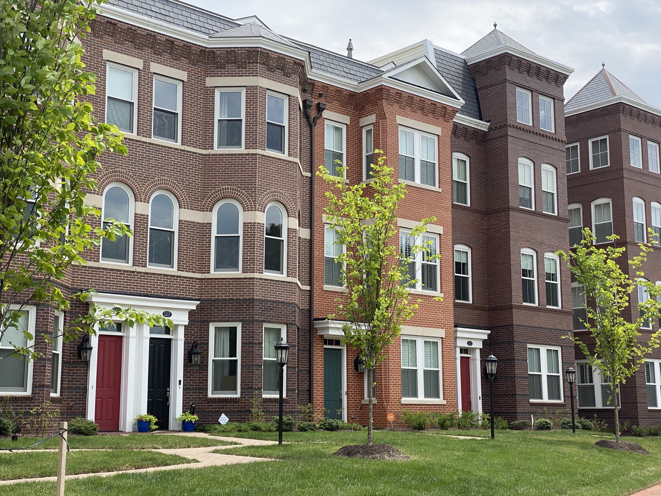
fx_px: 993
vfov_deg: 28.0
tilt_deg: +9.6
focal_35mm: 52
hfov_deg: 36.8
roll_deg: -0.2
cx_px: 330
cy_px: 248
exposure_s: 1/1597
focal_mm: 6
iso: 20
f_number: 2
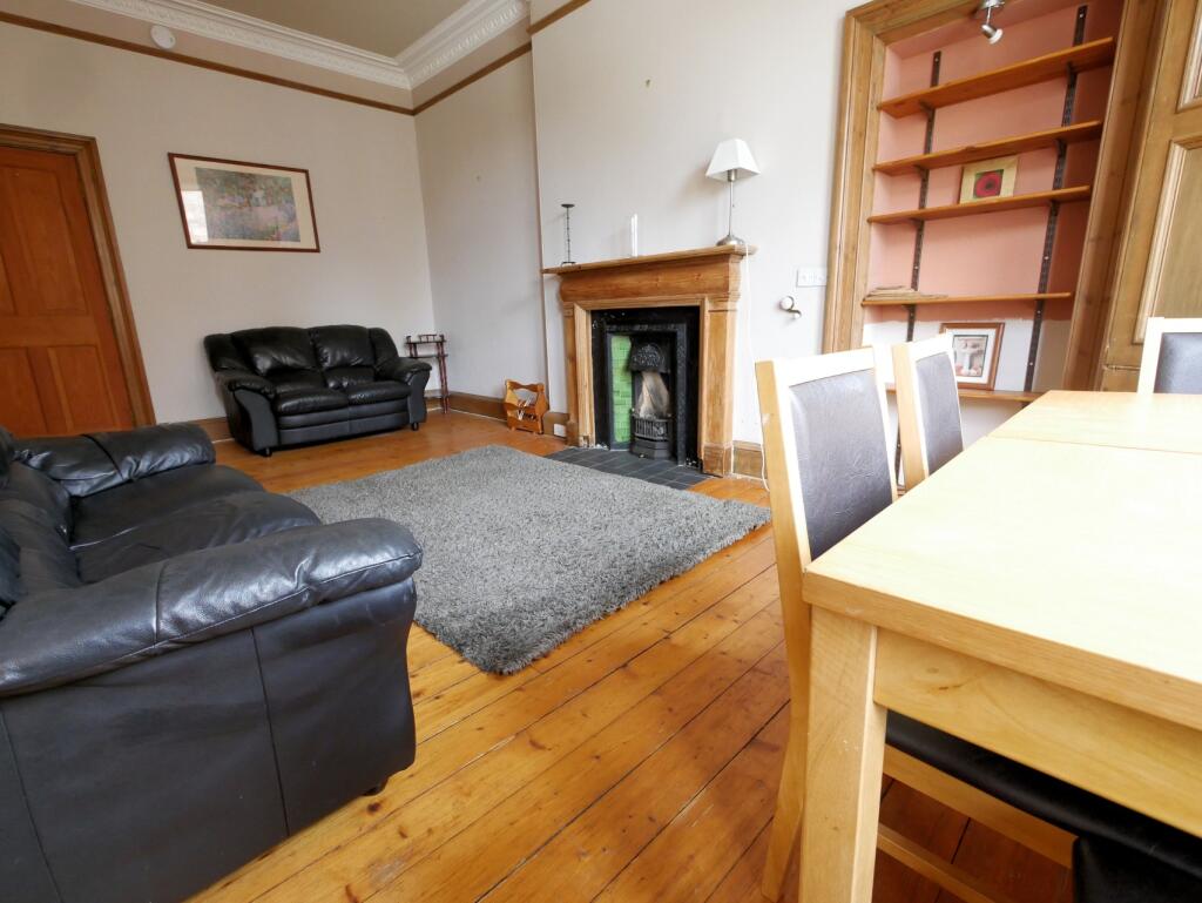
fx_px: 556
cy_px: 452
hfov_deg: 94.5
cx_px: 601
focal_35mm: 16
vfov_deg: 78.2
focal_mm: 8
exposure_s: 1/60
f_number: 4
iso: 1600
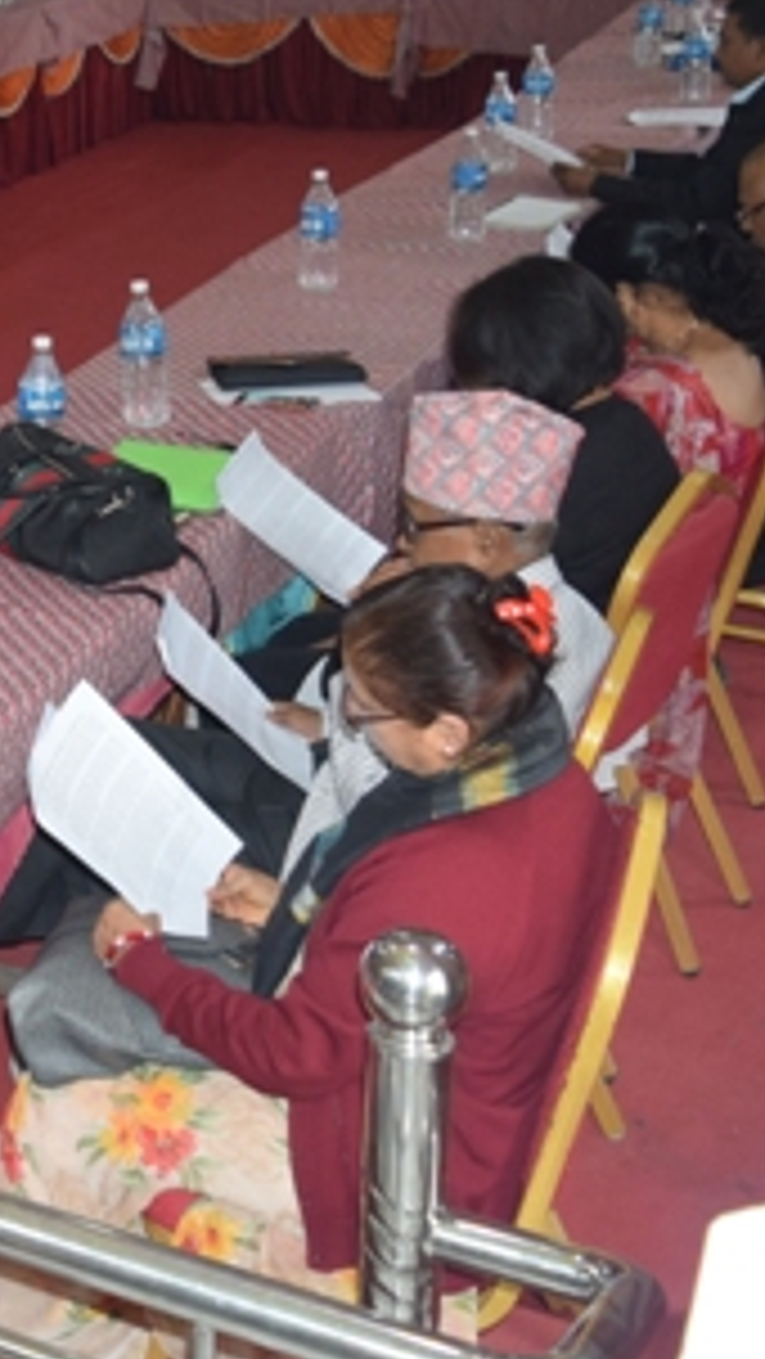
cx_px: -369
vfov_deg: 34.5
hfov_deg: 18.0
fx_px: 2162
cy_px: 434
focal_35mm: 60
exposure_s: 1/60
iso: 800
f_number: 4
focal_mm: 18
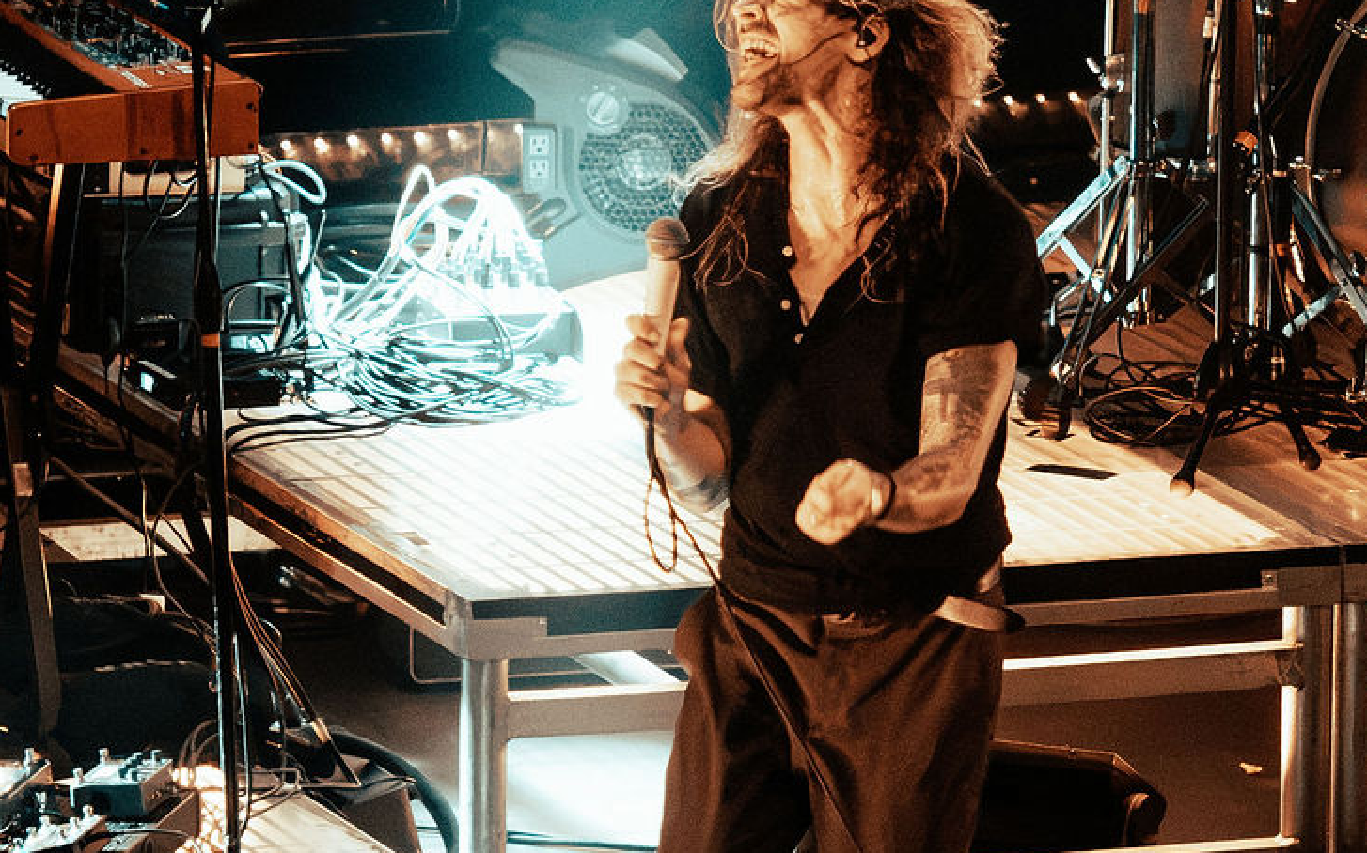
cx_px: 1039
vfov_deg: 2.7
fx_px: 18139
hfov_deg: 4.3
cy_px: 861
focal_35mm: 487
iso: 8000
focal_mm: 120
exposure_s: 1/800
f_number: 3.5
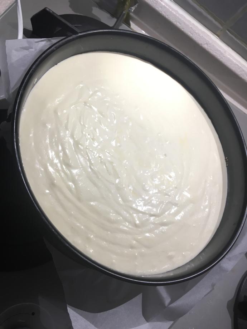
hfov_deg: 48.2
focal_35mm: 29
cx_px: 124
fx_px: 276
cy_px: 164
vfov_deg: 61.7
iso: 64
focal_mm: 4.15
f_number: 2.2
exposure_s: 1/33
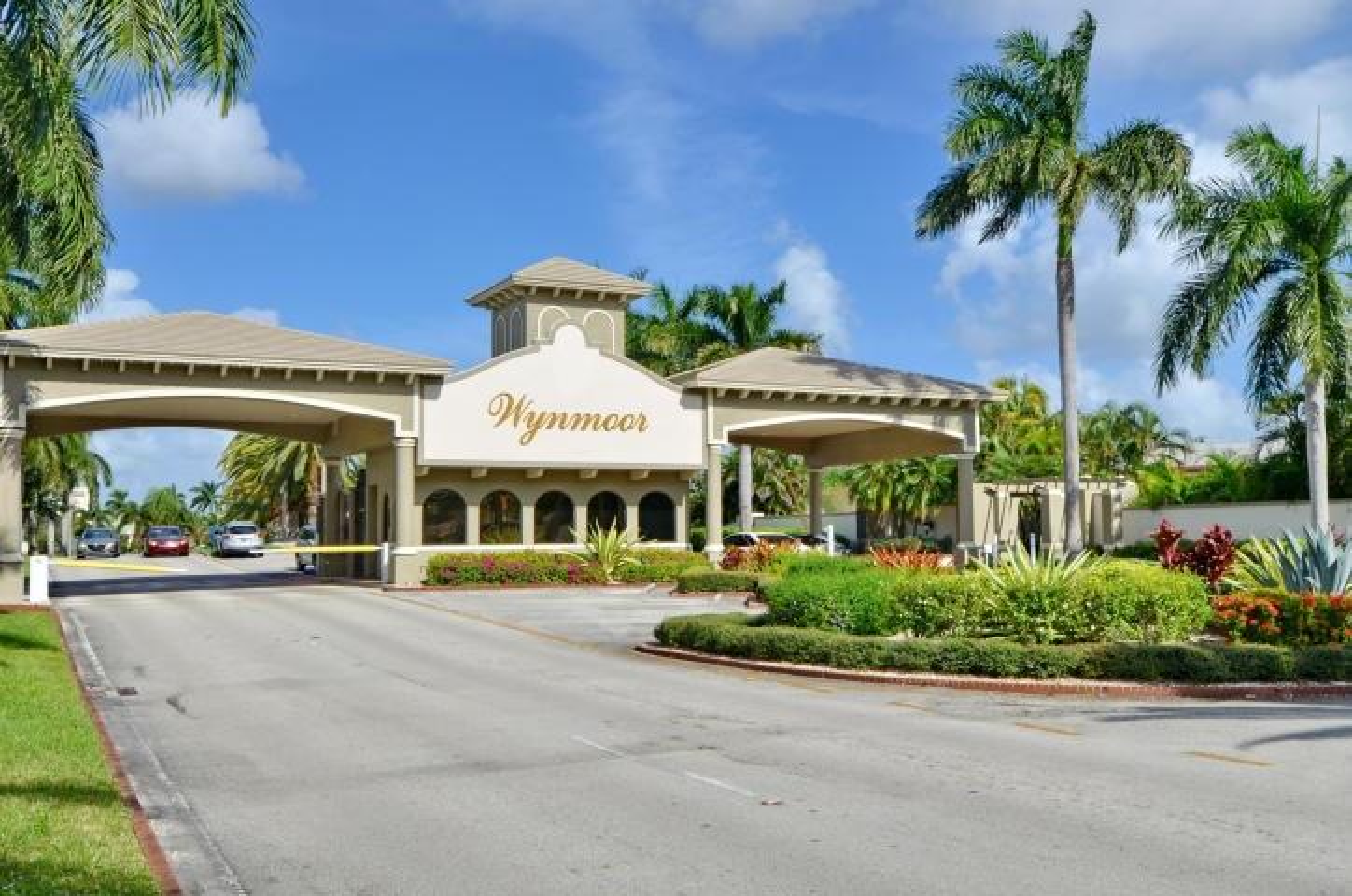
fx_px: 1350
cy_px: 448
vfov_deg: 36.7
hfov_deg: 53.2
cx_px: 676
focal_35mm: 36
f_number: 13
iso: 100
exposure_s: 1/160
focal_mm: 24
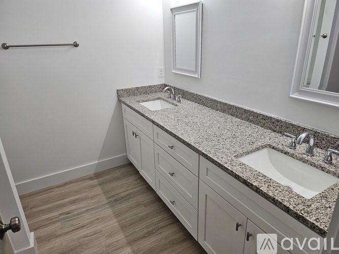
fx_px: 225
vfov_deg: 58.9
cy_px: 127
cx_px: 170
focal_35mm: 23
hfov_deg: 73.9
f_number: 1.7
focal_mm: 6.3
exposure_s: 1/120
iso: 125
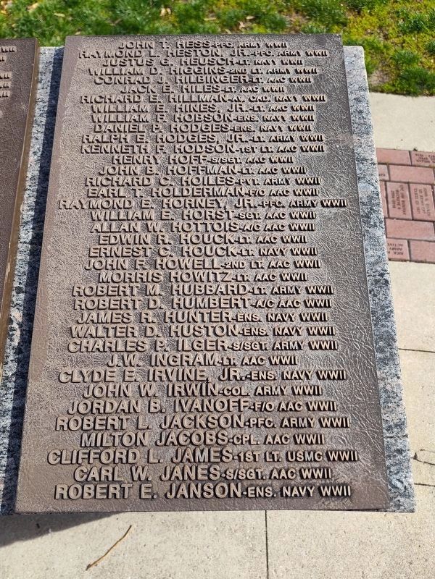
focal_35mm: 23
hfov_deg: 58.9
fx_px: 385
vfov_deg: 73.9
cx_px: 218
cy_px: 290
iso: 100
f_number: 1.8
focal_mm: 5.56
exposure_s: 1/731
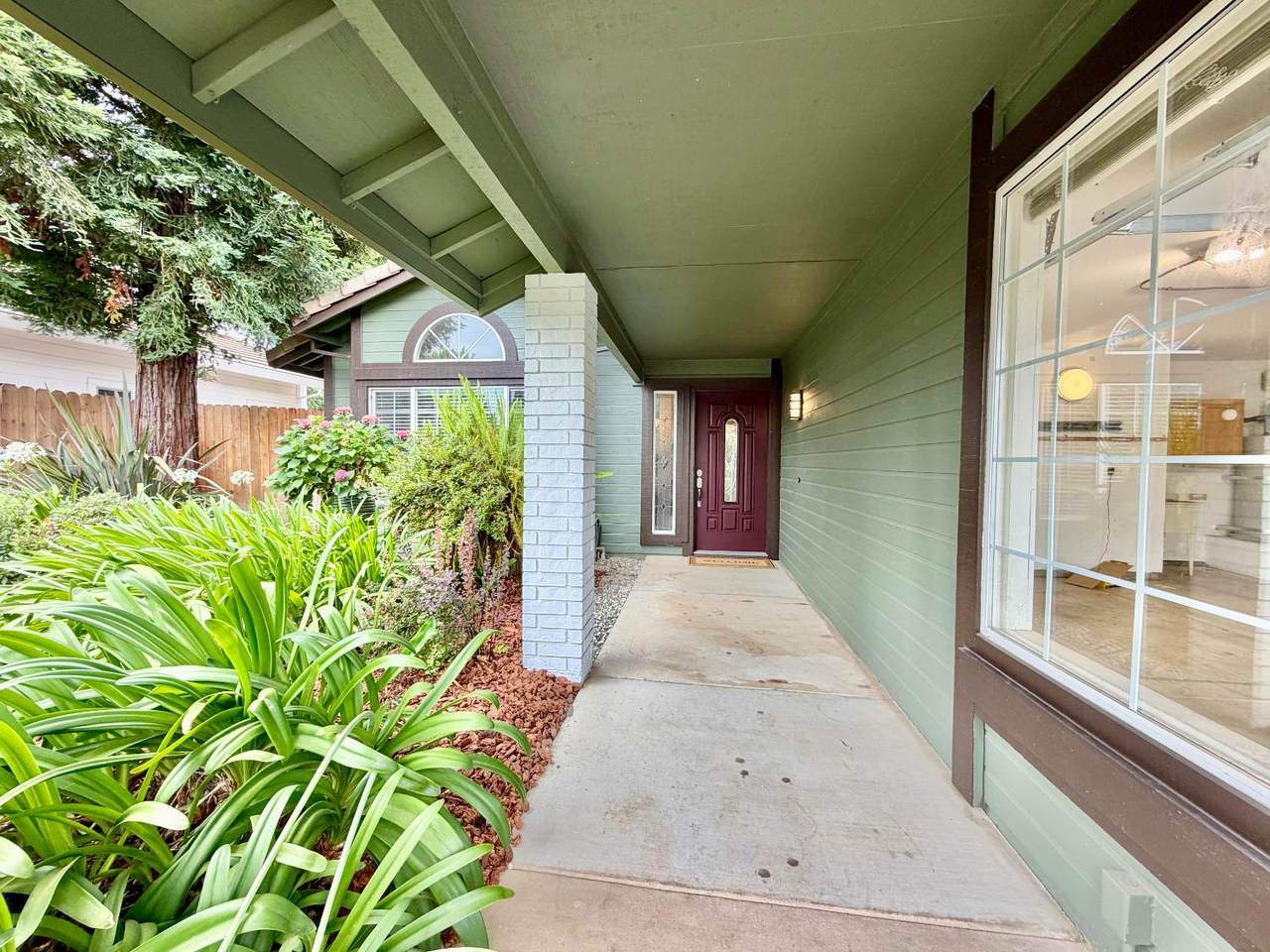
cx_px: 635
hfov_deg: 102.1
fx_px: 514
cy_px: 476
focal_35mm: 14
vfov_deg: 85.7
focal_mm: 2.22
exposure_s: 1/121
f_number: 2.2
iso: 80
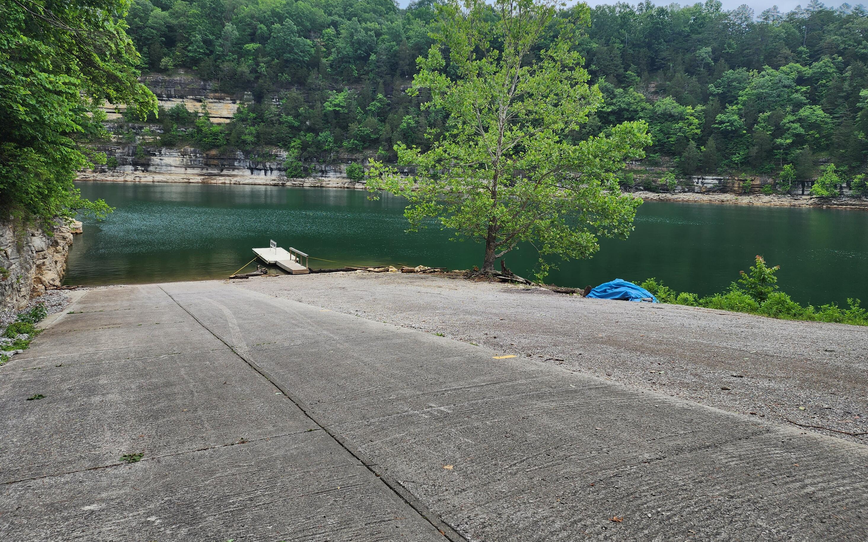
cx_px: 426
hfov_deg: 72.5
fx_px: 591
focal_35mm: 25
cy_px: 231
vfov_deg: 49.1
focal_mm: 6.4
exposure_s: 1/661
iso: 12
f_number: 1.8
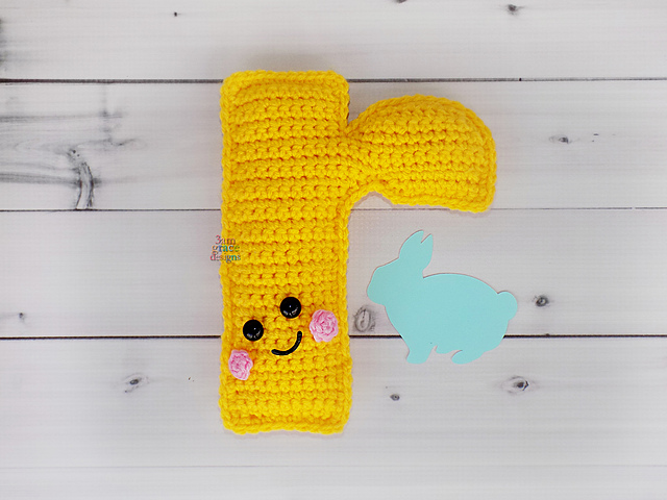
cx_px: 334
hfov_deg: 45.8
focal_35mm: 41
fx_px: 790
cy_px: 250
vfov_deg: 35.1
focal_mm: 7.3
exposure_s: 1/125
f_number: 3.6
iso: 80
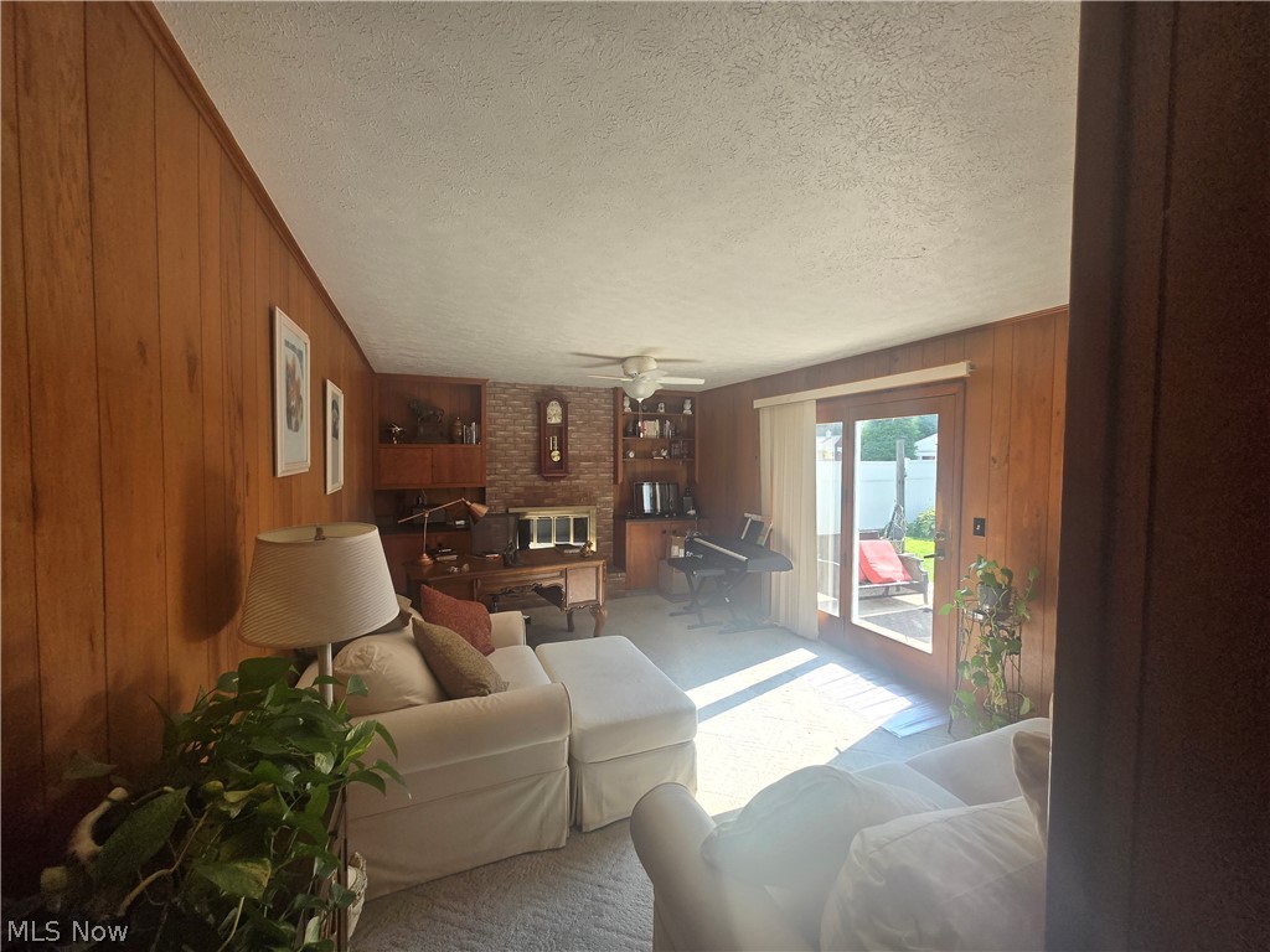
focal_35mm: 13
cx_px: 635
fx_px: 477
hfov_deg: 106.2
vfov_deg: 89.9
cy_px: 476
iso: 40
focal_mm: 1.7
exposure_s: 1/120
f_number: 2.2
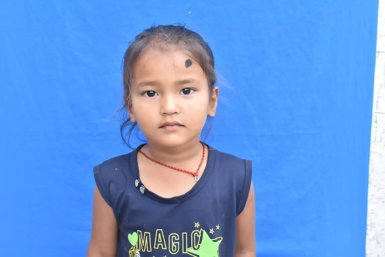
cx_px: 192
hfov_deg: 38.9
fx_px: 546
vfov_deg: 26.5
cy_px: 128
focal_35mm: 51
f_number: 7.1
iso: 500
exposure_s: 1/60
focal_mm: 34
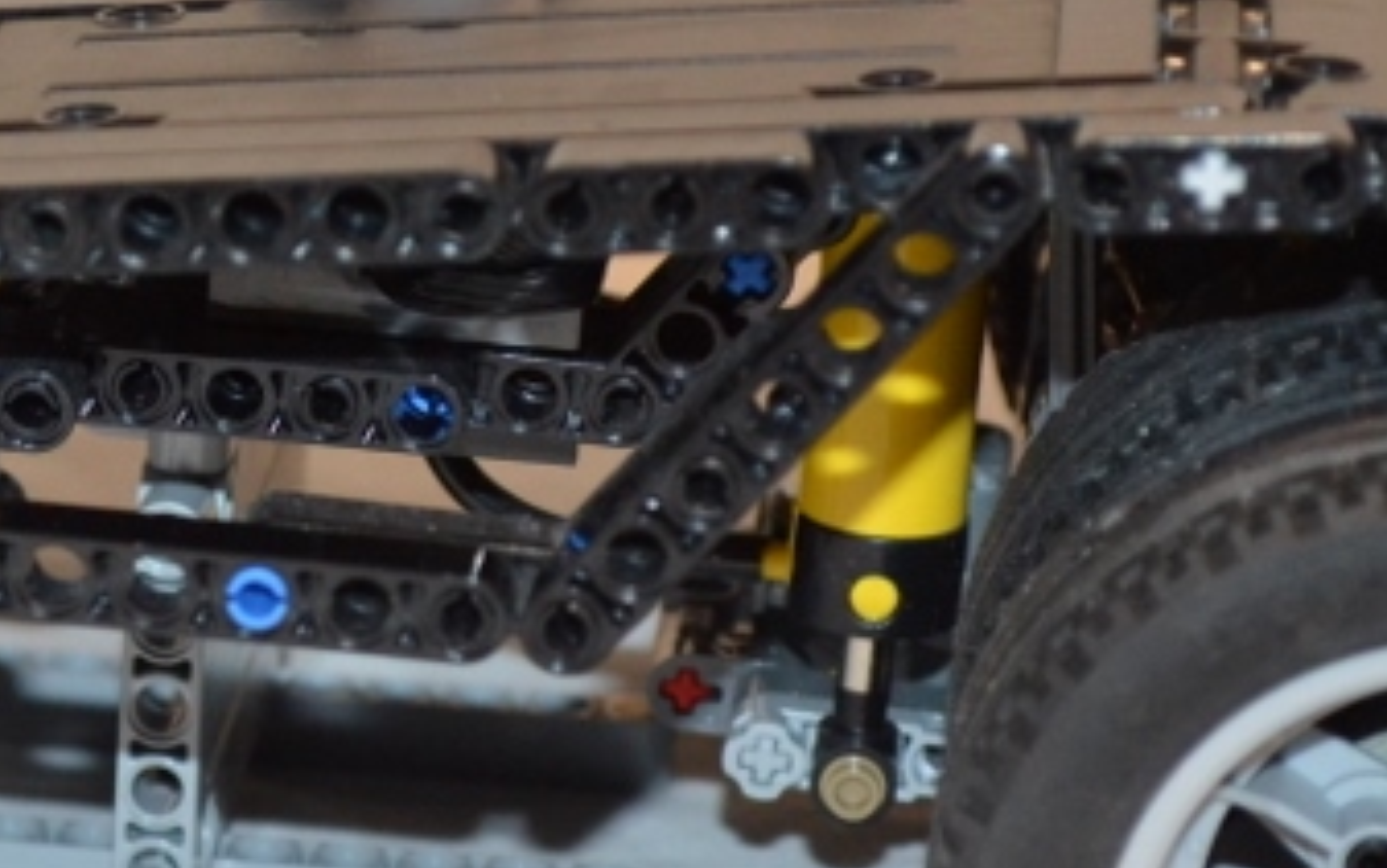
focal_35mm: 174
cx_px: 218
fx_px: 6581
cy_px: 426
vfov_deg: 7.6
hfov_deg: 12.0
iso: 1800
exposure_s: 1/60
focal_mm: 48
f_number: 5.6
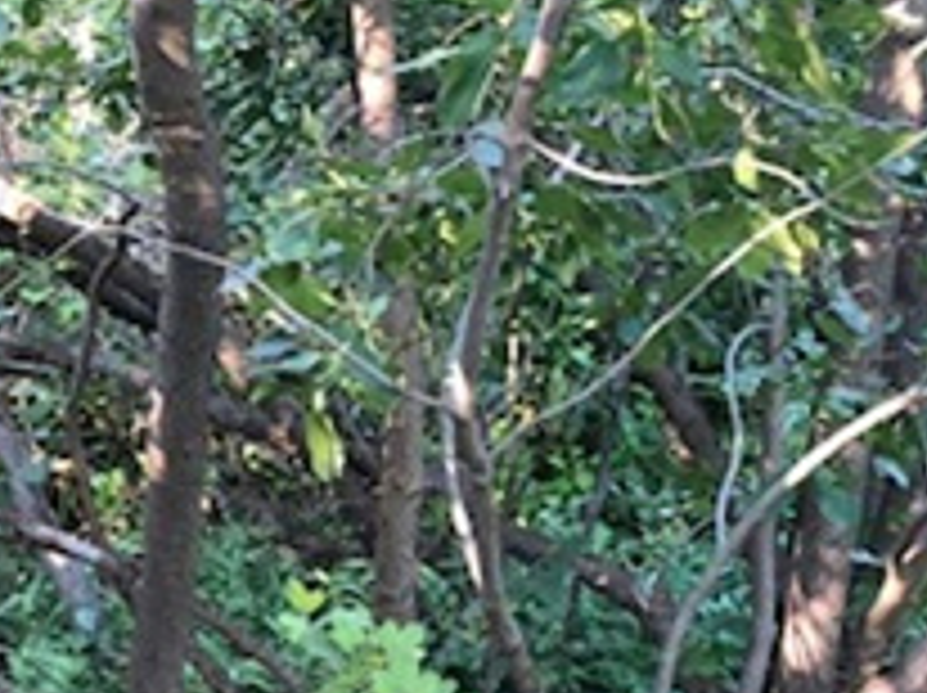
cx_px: 328
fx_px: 2327
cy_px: 796
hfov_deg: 22.5
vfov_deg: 16.3
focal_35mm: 87
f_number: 1.8
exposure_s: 1/15
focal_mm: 4
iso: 50
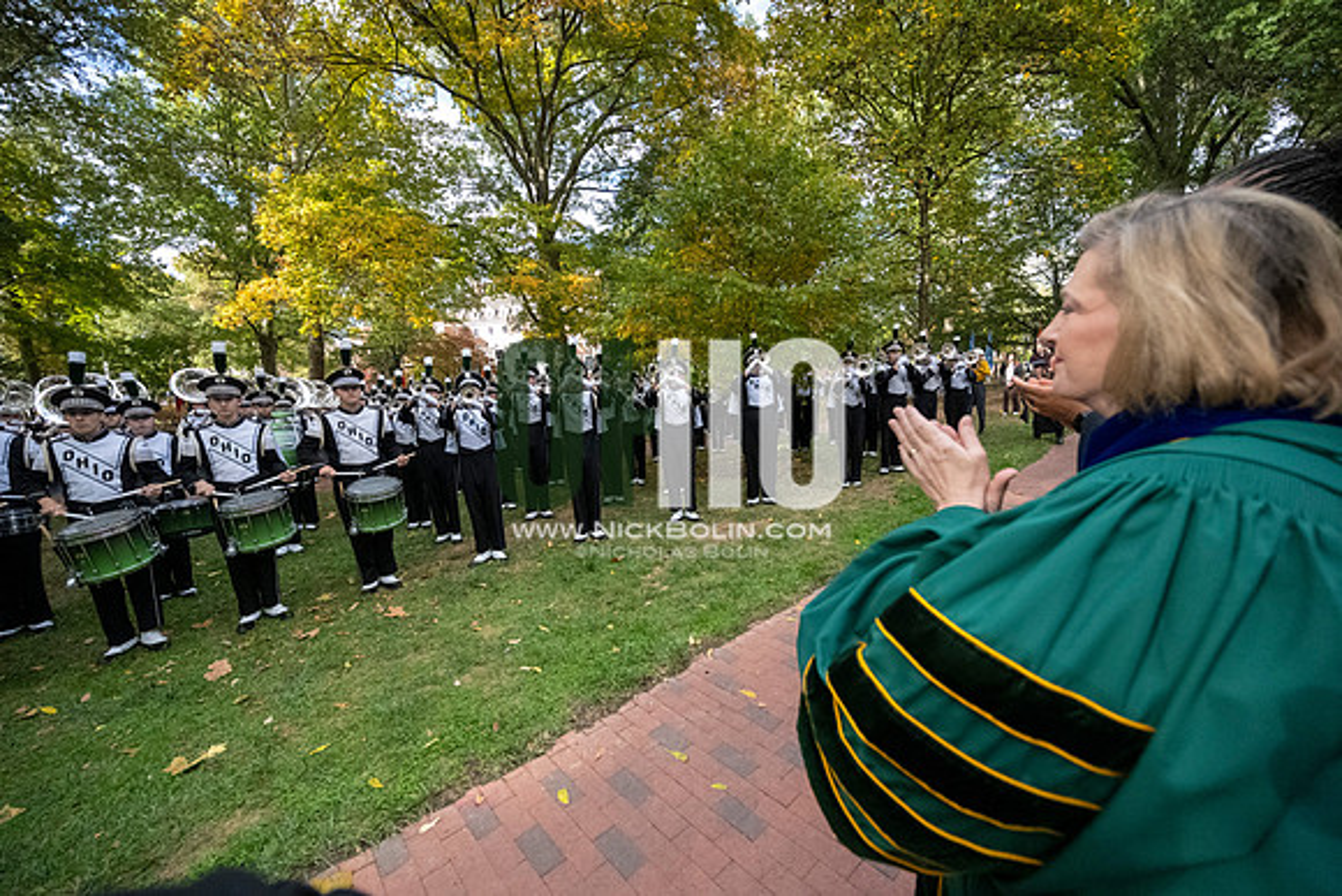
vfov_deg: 81.2
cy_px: 448
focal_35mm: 14
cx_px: 671
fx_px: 522
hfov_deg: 104.2
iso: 6400
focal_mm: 14
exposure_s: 1/8000
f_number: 4
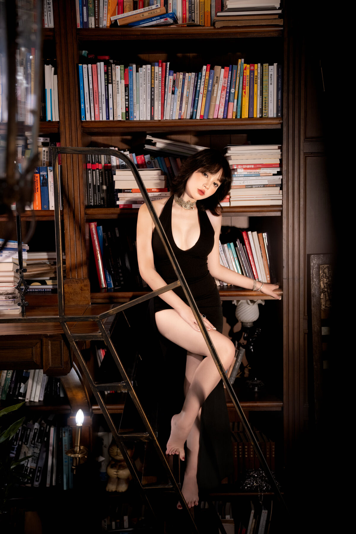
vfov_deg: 42.7
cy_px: 267
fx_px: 682
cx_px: 178
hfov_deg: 29.2
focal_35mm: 46
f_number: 2.5
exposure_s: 1/500
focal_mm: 46
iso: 800
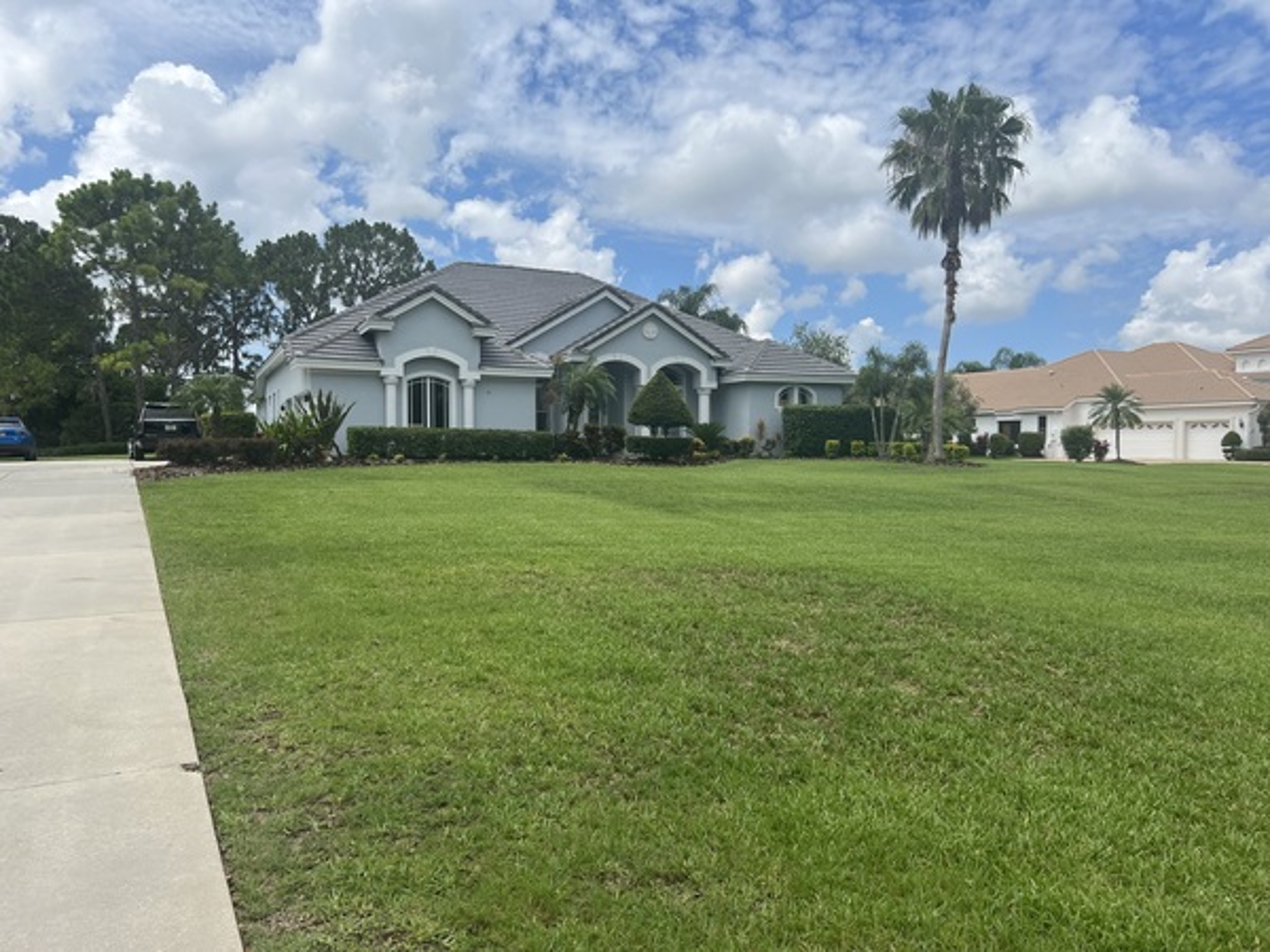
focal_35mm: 26
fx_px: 954
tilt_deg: -0.7
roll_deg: +0.0
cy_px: 476
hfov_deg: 67.3
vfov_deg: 53.1
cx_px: 635
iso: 50
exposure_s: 1/4831
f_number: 1.5
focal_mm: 5.7
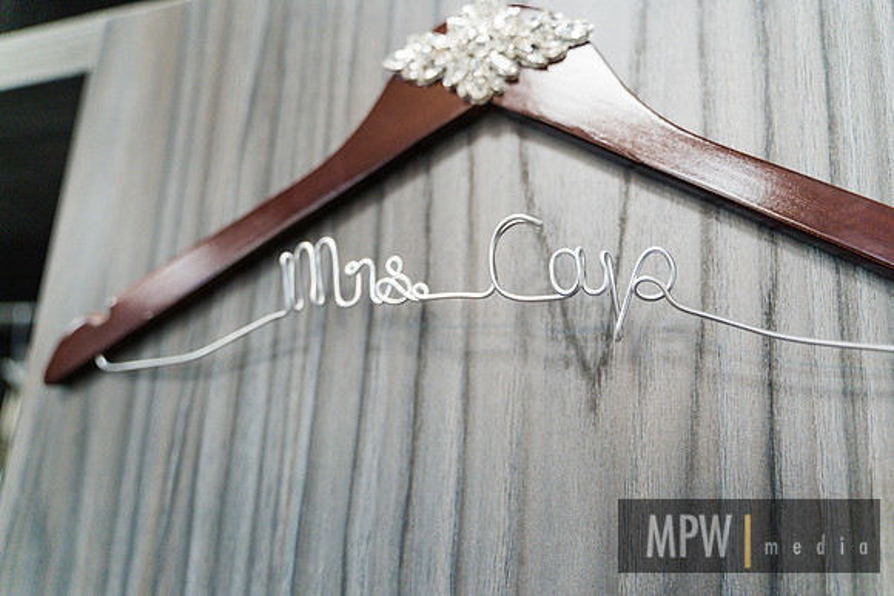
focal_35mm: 29
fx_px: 720
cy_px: 298
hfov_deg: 63.6
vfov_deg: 45.0
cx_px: 447
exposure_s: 1/125
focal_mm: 29
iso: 1600
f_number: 2.8
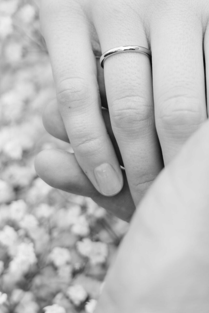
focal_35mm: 121
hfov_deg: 11.3
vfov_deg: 16.8
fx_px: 1054
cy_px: 68
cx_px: 163
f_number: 4
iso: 125
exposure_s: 1/200
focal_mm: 57
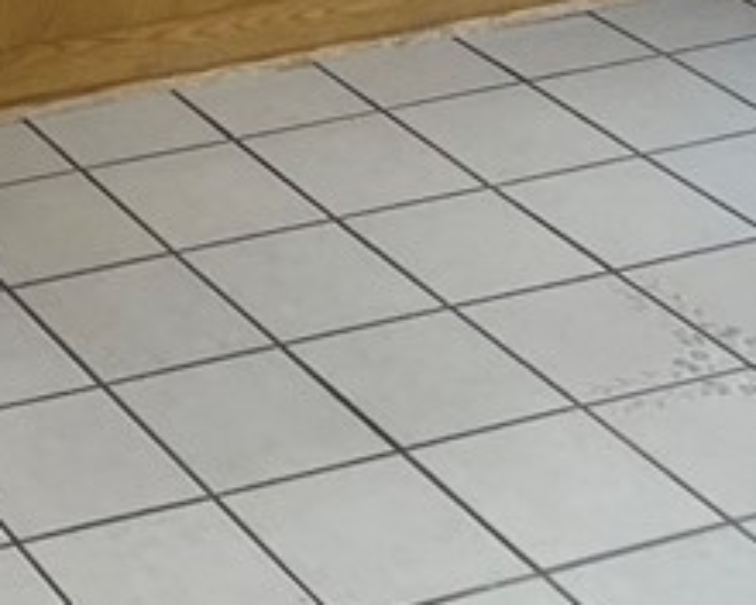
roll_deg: +2.4
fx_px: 2640
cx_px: -485
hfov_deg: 14.8
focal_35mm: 118
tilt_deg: -16.8
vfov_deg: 12.2
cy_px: -423
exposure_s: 1/121
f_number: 1.6
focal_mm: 4.2
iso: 64
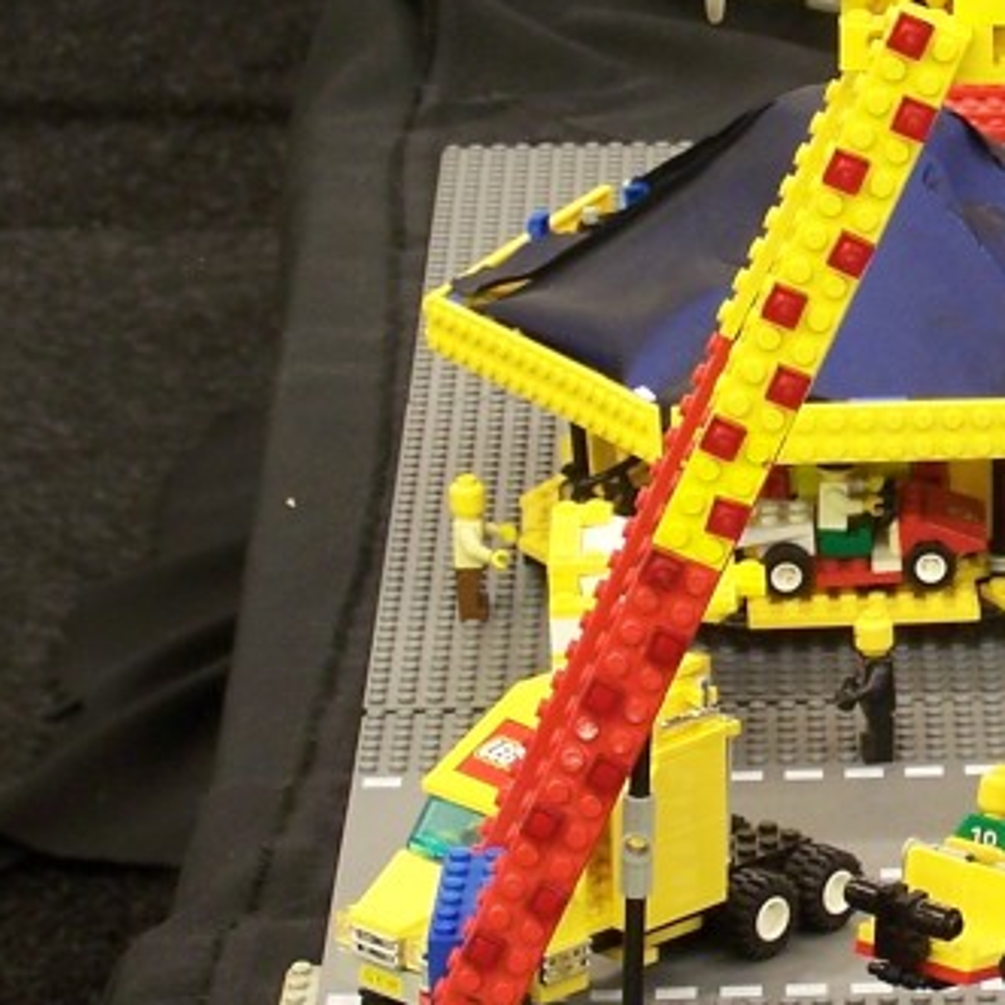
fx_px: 6734
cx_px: 1157
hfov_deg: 8.5
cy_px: 425
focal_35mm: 205
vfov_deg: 8.5
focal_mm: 12.4
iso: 80
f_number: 3.2
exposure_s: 1/2
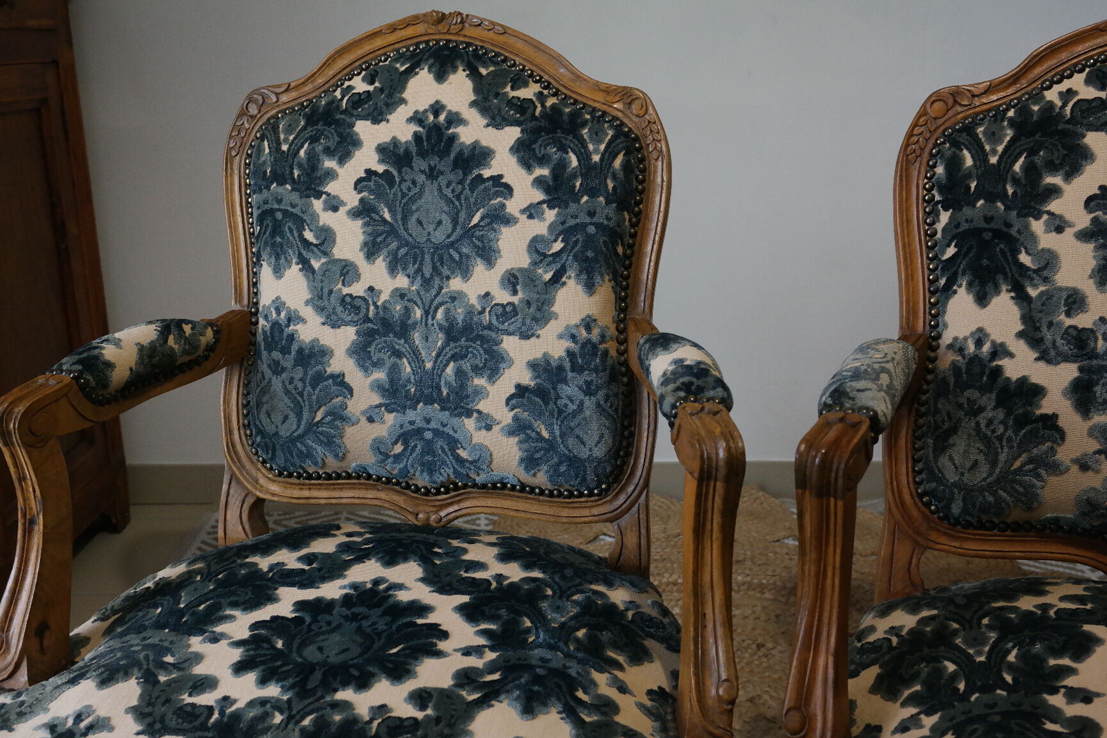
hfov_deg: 53.1
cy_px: 369
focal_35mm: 36
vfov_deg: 36.9
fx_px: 1107
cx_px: 554
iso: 1600
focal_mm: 24
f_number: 5.6
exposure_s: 1/30
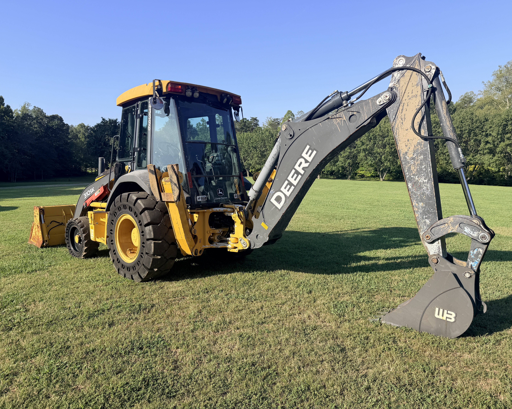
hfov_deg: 68.1
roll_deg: -1.0
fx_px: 379
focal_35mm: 25
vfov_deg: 56.8
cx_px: 265
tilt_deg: -7.4
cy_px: 204
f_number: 1.78
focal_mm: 6.76
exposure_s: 1/2907
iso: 80
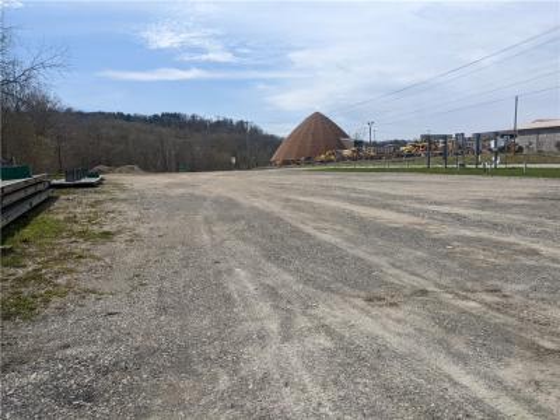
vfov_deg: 51.4
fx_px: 437
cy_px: 210
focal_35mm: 27
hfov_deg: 65.3
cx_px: 280
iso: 65
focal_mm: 4.38
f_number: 1.73
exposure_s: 1/4695
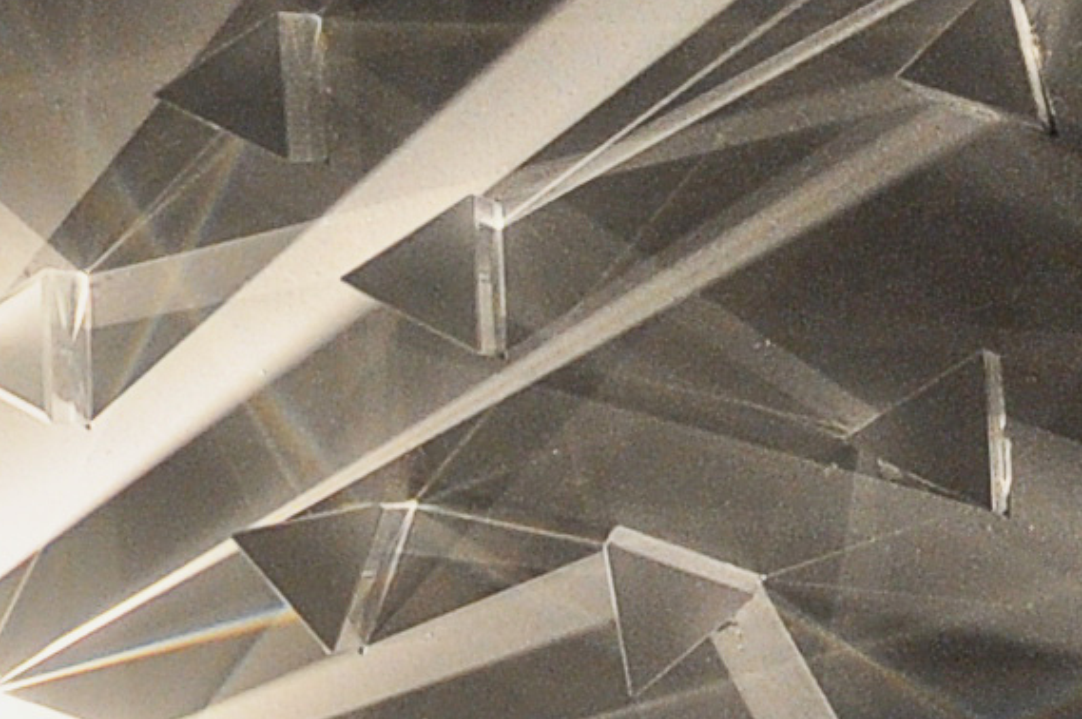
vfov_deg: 3.8
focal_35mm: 362
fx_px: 10868
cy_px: 186
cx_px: 1158
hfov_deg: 5.7
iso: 640
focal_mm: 32
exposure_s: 1/60
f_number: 4.2
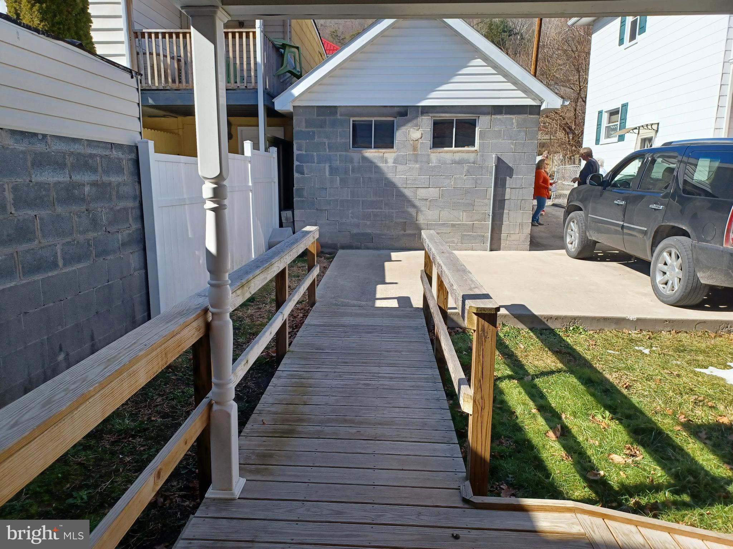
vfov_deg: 54.9
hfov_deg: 69.4
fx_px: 529
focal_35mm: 25
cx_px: 366
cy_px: 274
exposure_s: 1/218
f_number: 1.8
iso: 32
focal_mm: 4.6
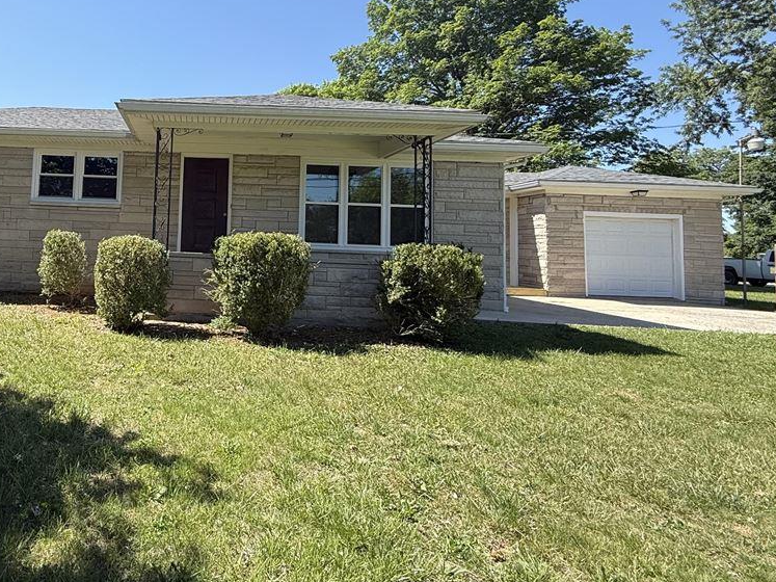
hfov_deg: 66.7
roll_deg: -2.8
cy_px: 202
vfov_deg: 55.8
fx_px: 538
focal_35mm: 24
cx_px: 185
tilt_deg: +5.3
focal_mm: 2.22
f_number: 2.2
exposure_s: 1/955
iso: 50
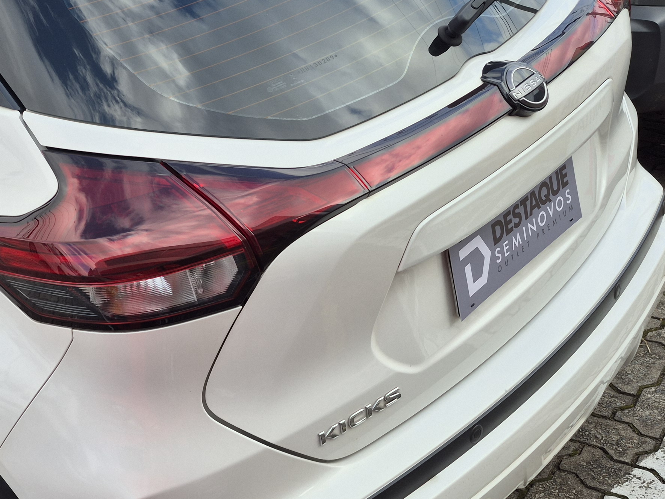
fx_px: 999
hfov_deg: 34.2
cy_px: 220
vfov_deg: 28.0
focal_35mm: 52
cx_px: 30
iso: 25
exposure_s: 1/832
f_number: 1.8
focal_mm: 5.4
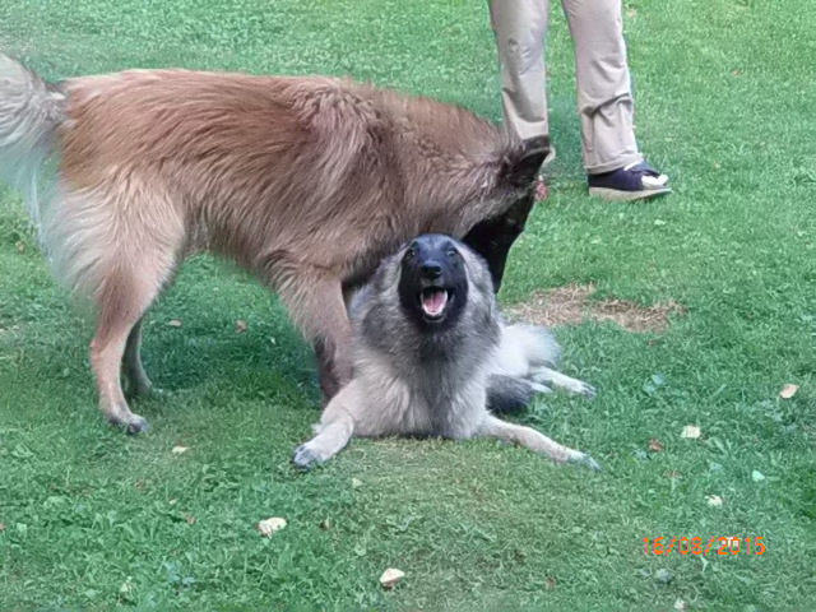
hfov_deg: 26.7
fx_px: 1721
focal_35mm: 73
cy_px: 306
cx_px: 408
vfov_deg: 20.2
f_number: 4.2
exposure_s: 1/320
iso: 1600
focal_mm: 13
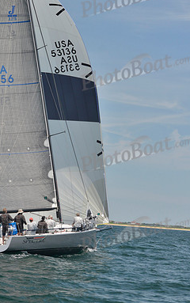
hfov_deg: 12.1
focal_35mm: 108
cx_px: 40
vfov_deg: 19.2
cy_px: 123
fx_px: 893
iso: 400
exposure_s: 1/1250
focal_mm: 70
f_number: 5
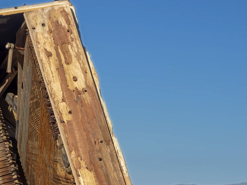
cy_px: 178
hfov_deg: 11.5
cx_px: 9
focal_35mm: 171
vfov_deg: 8.6
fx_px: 1220
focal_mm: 32
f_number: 8
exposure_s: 1/400
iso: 200
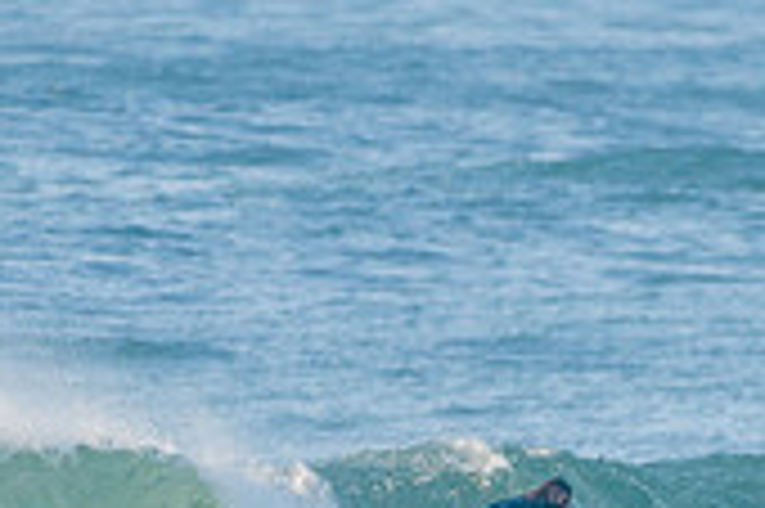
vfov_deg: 0.8
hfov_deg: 1.2
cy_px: 645
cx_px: 603
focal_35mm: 1709
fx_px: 36281
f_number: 5.6
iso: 250
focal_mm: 500
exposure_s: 1/1600
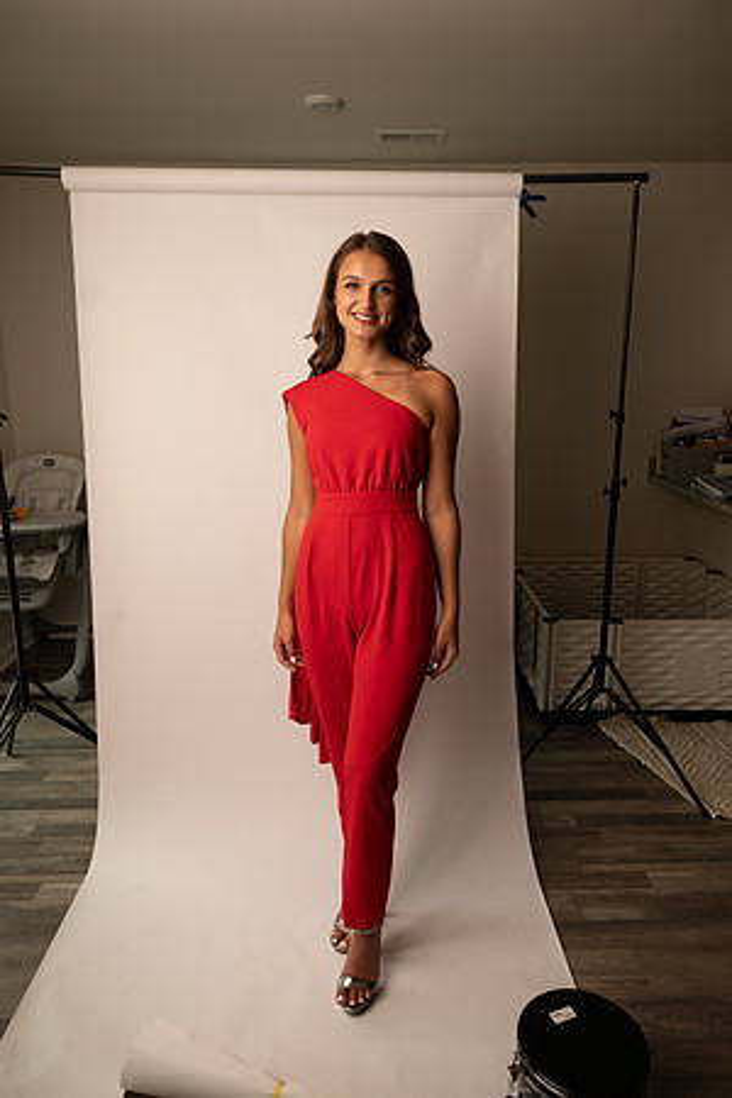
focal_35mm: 24
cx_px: 366
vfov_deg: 73.7
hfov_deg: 53.1
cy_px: 549
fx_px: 732
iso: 100
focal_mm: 24
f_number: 3.2
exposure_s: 1/160
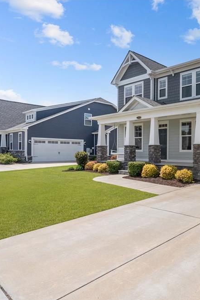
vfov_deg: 71.5
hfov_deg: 42.4
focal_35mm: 25
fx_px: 208
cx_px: 211
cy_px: 155
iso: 1000
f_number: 7.1
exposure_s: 1/3200
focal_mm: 16
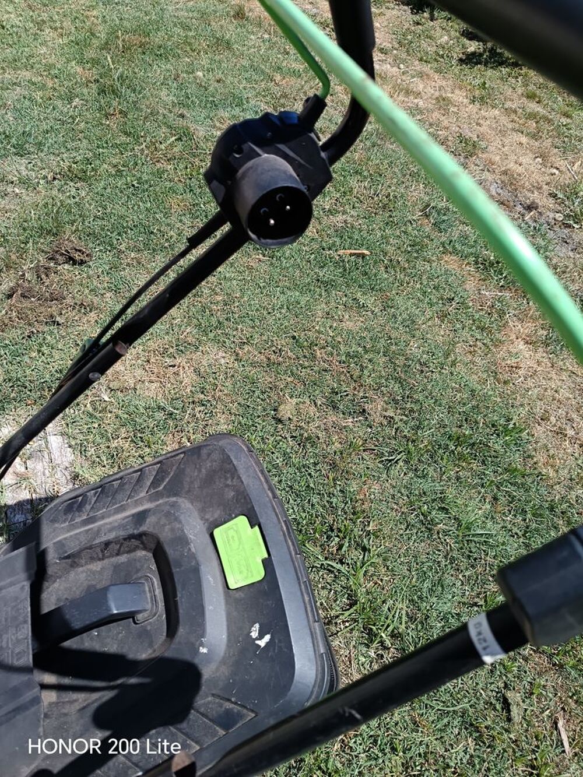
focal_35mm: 24
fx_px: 539
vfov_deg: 71.6
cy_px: 388
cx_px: 292
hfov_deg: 56.8
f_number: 1.75
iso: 263
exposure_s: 1/900
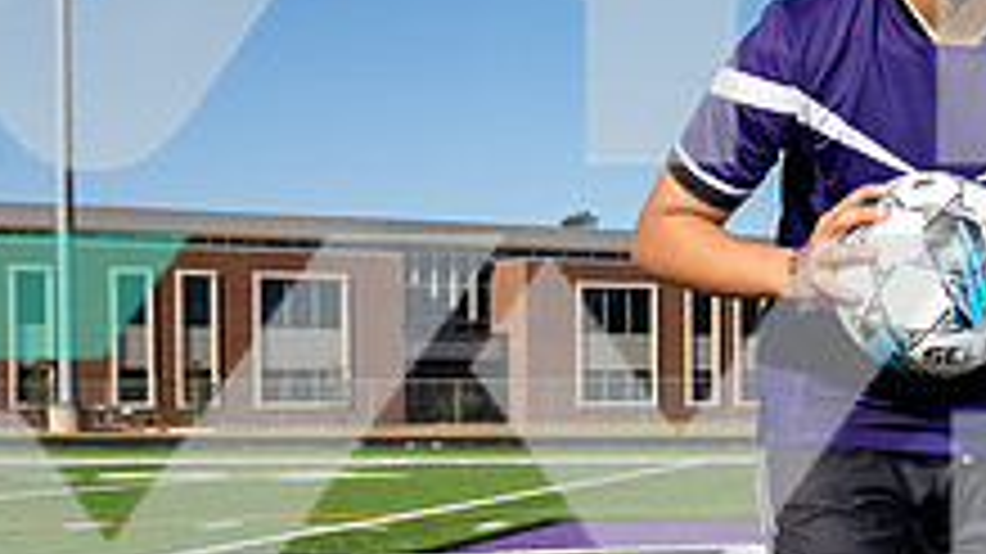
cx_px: 864
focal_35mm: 75
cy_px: 475
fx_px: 1960
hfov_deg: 27.3
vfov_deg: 15.9
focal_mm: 27
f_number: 8
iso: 100
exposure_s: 1/250
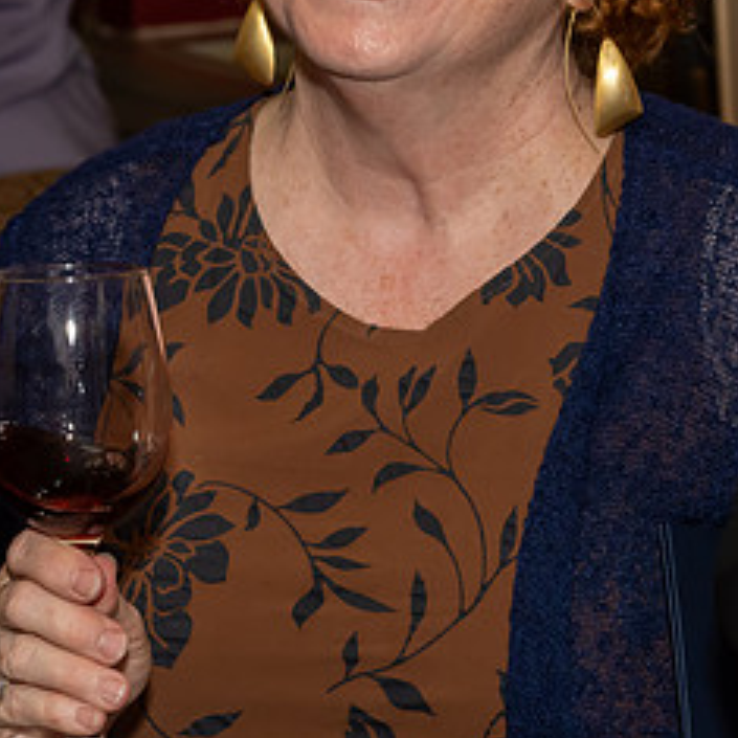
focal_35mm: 216
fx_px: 5210
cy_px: 101
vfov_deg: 8.1
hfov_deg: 8.1
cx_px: 316
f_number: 7.1
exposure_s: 1/250
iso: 500
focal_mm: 55
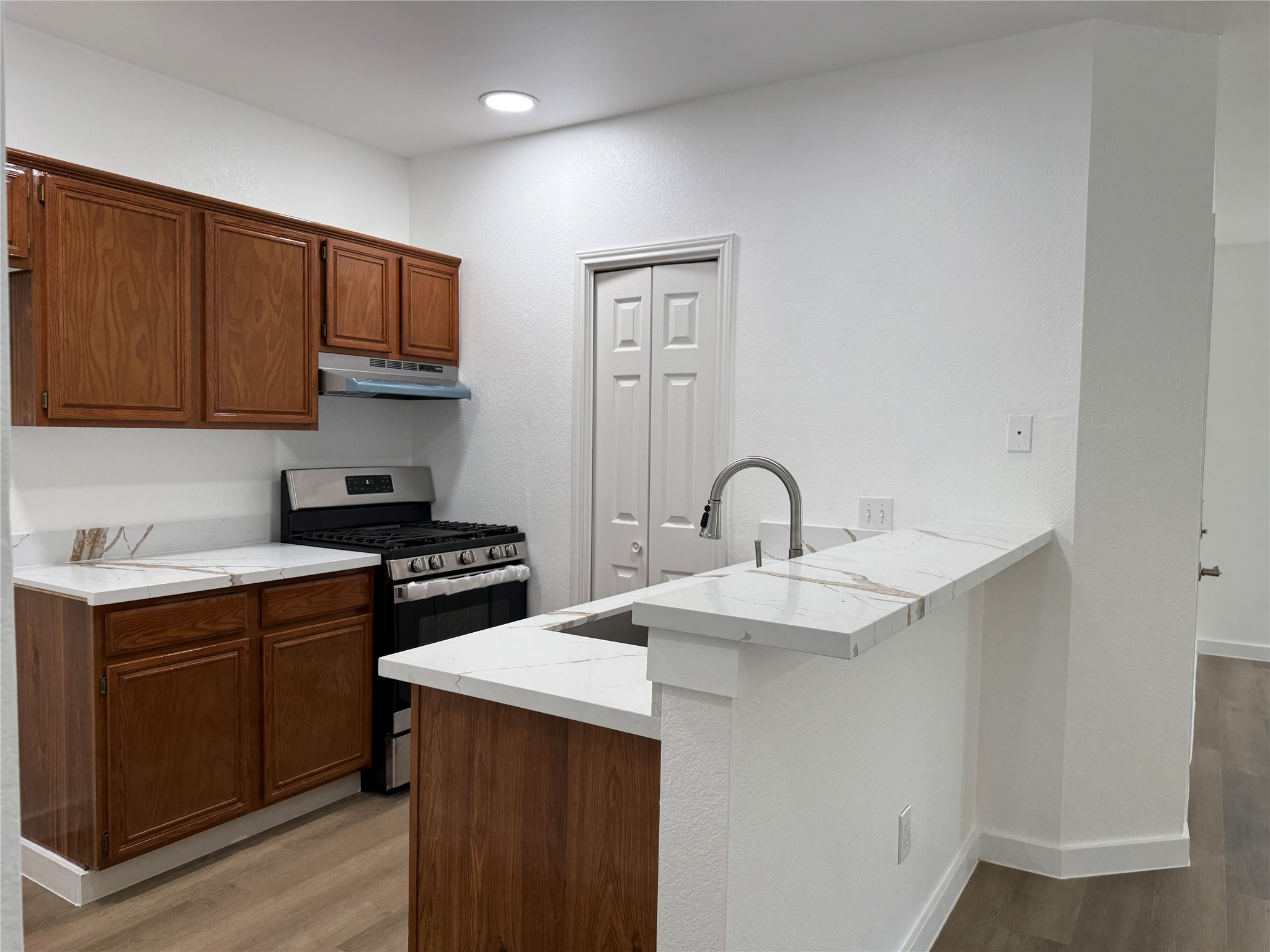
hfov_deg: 71.6
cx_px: 635
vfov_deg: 56.8
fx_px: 881
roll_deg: -1.5
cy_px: 476
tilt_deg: -2.6
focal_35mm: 24
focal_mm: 6.76
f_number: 1.78
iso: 50
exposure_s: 1/120
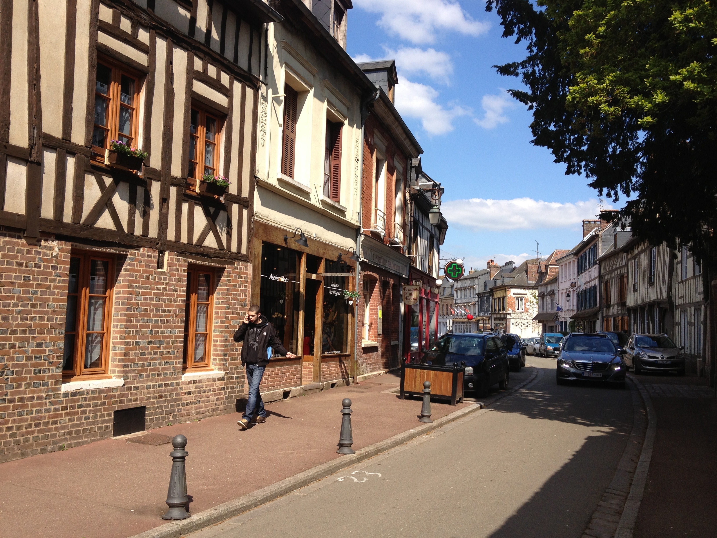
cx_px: 358
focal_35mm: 35
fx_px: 725
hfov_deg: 52.6
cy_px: 269
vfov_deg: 40.7
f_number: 2.4
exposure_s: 1/1381
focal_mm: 4.28
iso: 50
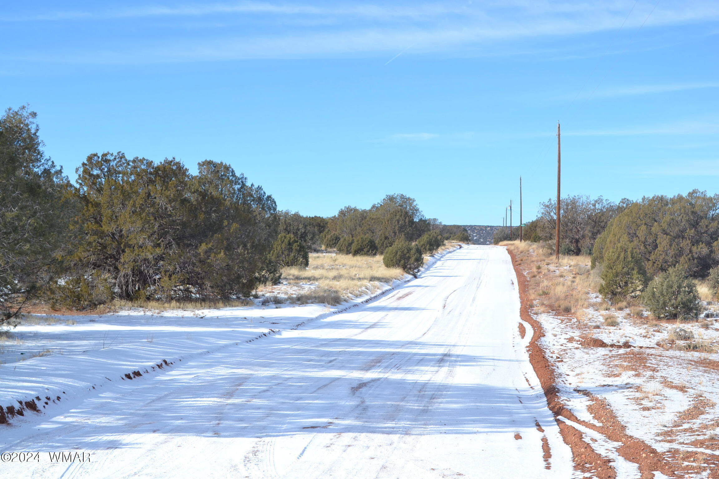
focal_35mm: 69
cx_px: 360
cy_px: 240
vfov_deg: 19.7
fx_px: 1378
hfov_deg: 29.2
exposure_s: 1/250
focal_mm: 46
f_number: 8
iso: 100
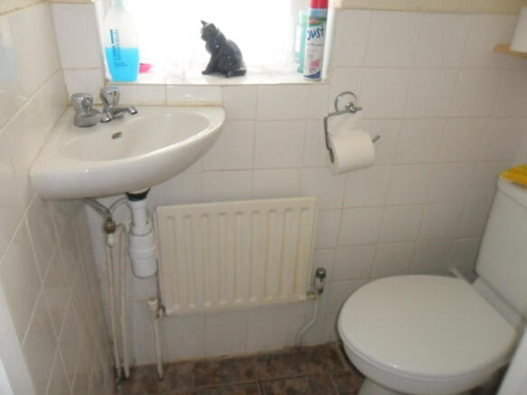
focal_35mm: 27
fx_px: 411
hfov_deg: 65.3
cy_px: 198
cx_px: 264
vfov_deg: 51.3
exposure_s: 1/45
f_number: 3.5
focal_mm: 4.9
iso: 400
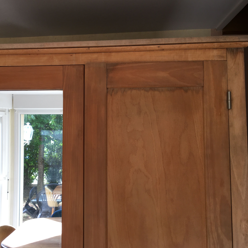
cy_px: 126
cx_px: 80
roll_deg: -0.4
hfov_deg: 46.4
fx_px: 284
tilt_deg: +4.2
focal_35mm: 35
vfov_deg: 47.2
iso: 32
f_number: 2.2
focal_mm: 4.15
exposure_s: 1/100
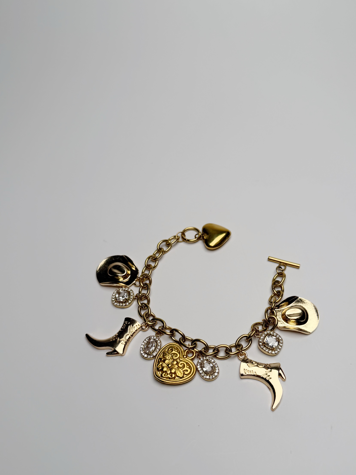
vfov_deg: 57.7
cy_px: 292
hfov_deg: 45.3
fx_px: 425
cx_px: 210
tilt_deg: -58.4
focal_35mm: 31
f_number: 1.78
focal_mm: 6.76
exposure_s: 1/1250
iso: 80
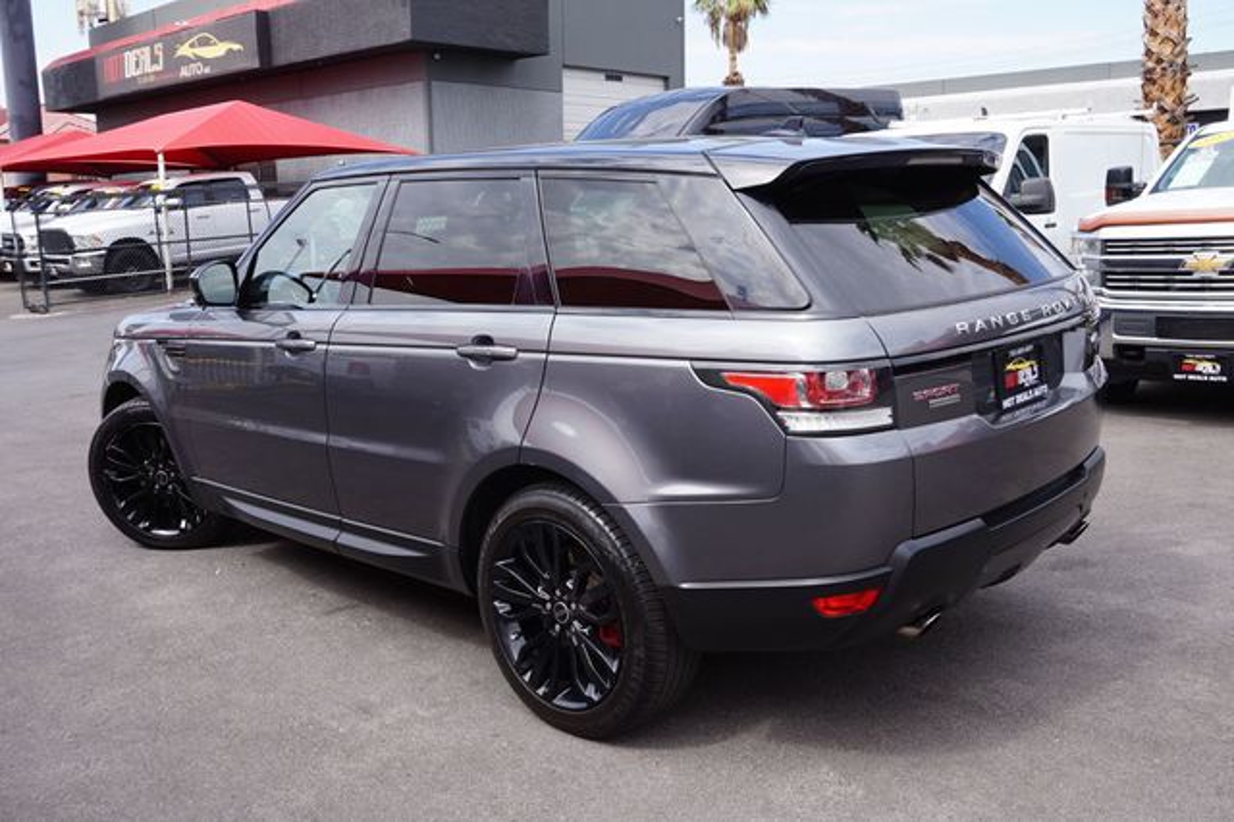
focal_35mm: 32
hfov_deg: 59.5
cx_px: 617
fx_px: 1079
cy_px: 411
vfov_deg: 41.7
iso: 100
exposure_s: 1/80
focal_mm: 21
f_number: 9
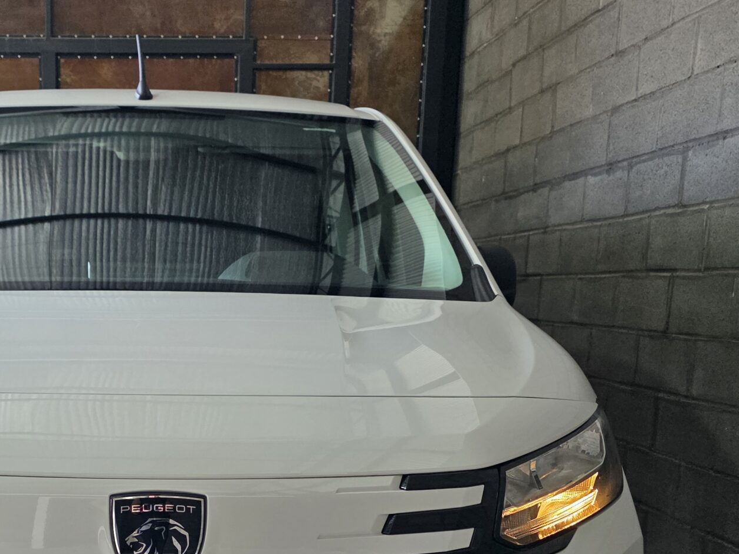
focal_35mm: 47
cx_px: 160
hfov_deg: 39.0
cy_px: 508
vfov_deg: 29.5
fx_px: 1003
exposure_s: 1/100
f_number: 1.7
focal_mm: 6.3
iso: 160
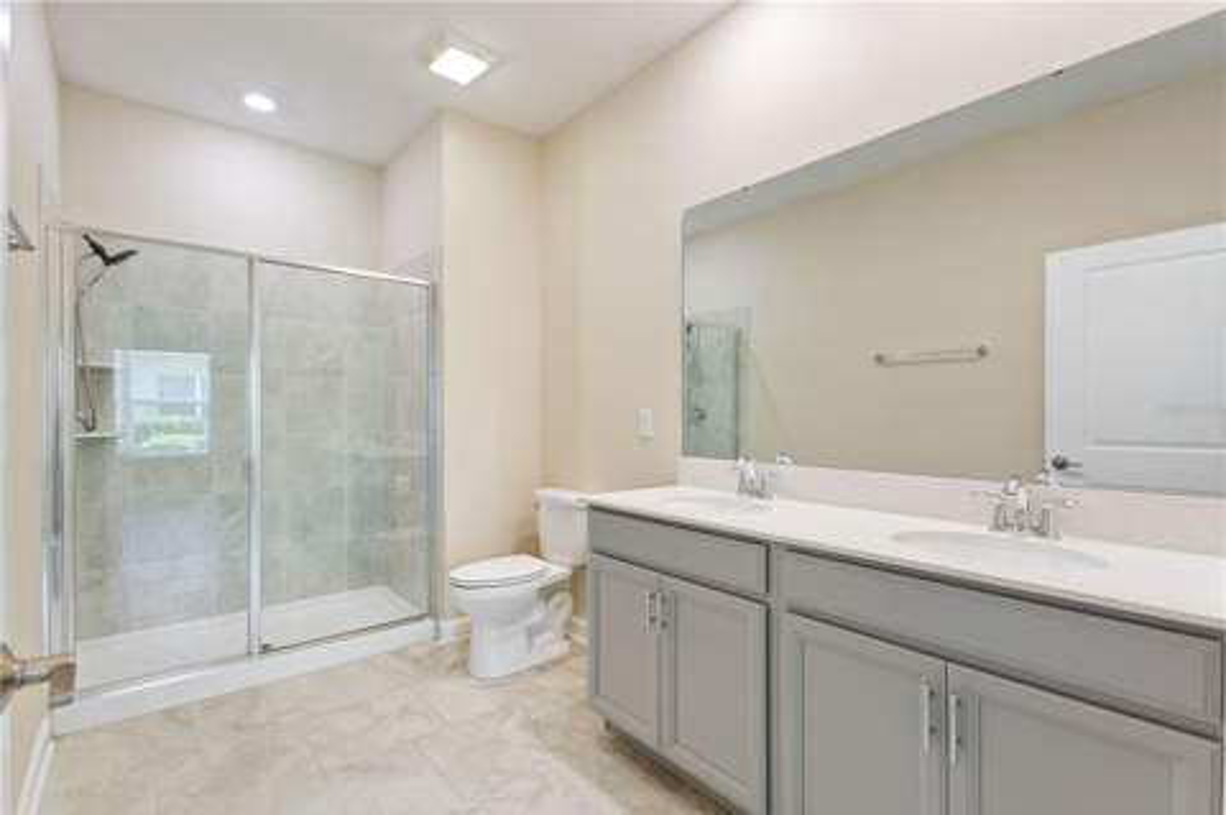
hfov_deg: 100.4
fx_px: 510
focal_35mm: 15
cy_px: 408
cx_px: 613
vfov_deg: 77.2
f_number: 4.5
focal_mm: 10
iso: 400
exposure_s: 1/6
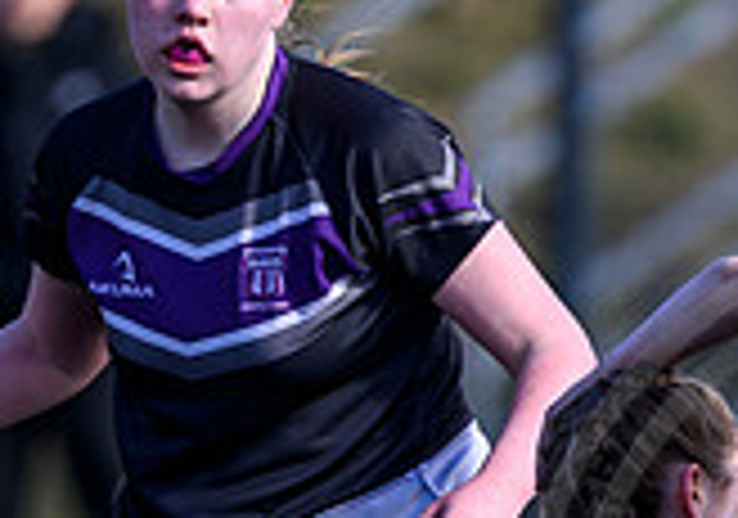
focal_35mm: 2103
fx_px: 43808
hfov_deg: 1.0
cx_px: 598
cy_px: 1066
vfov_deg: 0.7
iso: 200
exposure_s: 1/1600
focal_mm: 400
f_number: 3.2
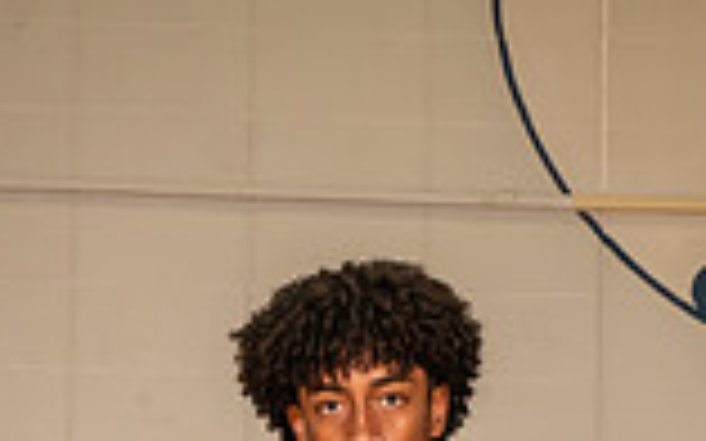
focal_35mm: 152
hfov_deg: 13.8
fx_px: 2924
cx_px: 432
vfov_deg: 8.1
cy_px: 963
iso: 800
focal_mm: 52
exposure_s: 1/320
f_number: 6.3
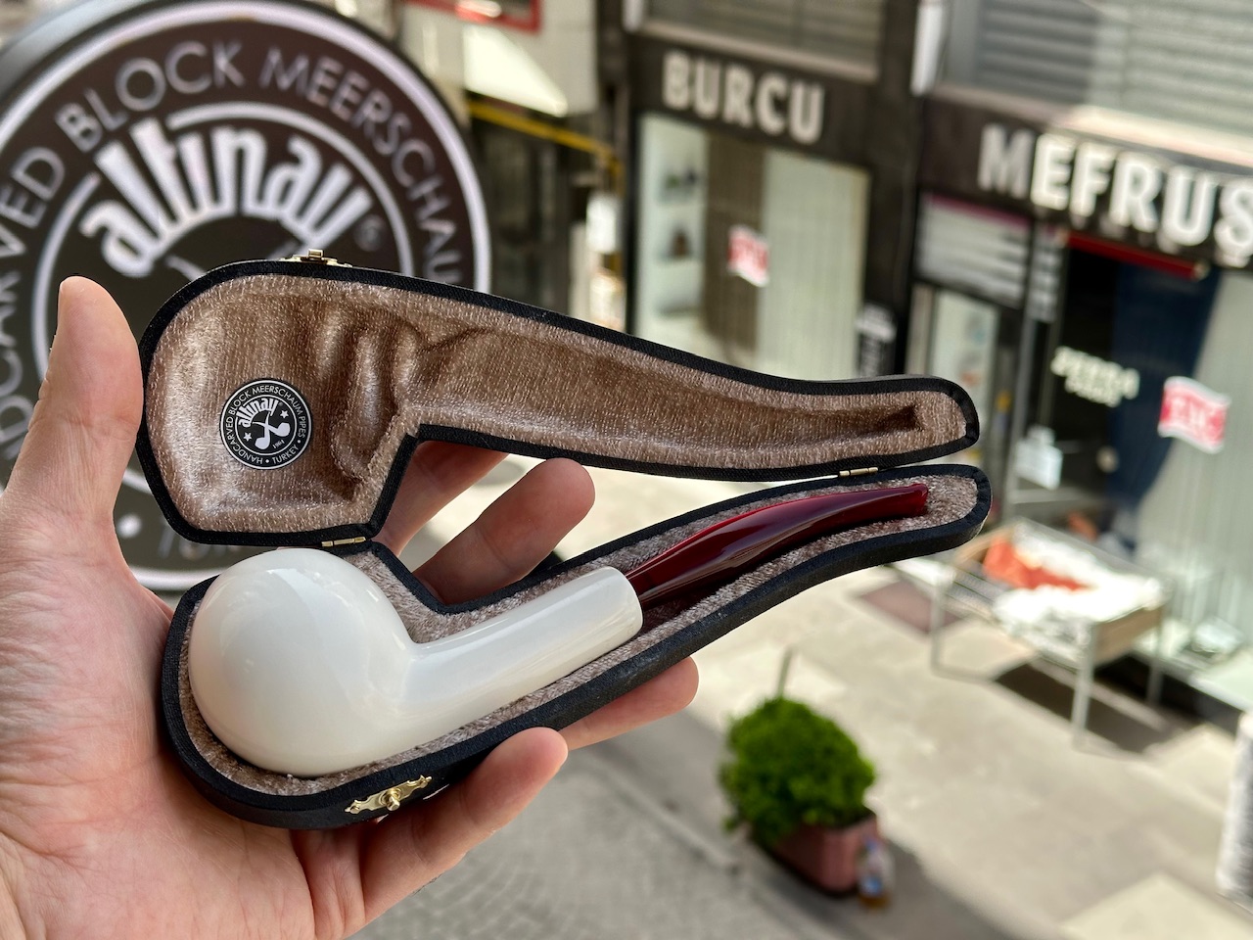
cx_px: 626
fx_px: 1737
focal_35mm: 48
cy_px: 470
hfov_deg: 39.7
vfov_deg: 30.3
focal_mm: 6.86
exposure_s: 1/927
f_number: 1.78
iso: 64
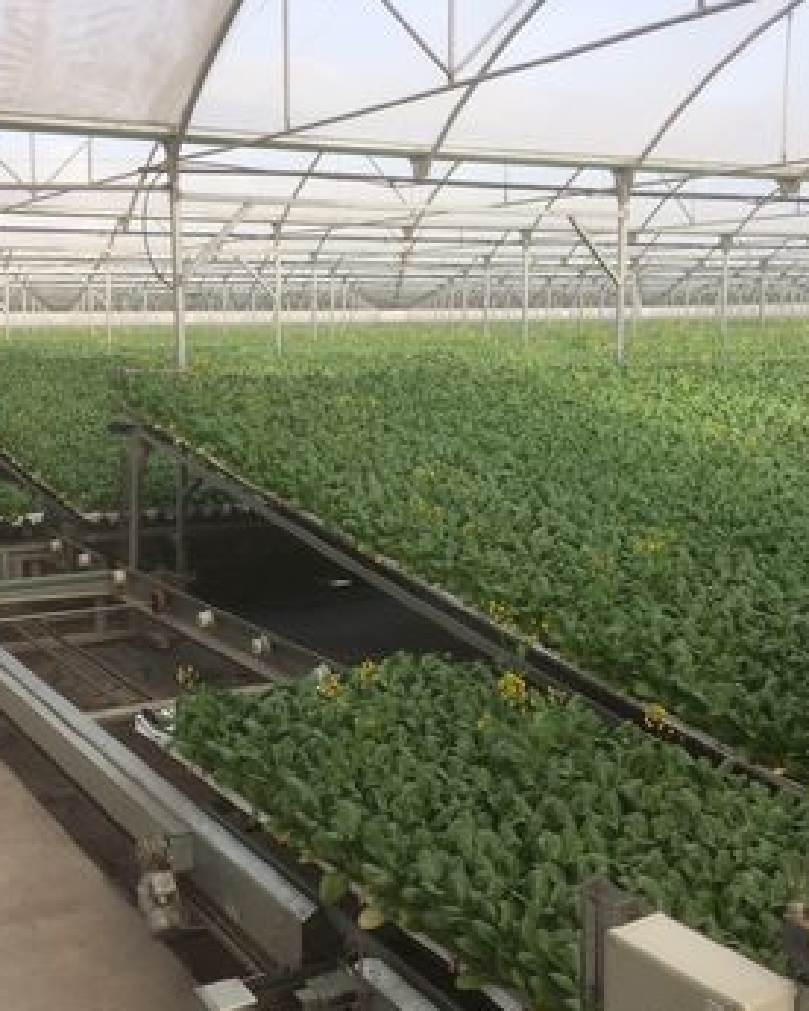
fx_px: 1227
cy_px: 494
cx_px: 366
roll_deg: +0.1
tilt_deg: -7.0
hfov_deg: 36.5
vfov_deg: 44.8
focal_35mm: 41
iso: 32
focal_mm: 4.15
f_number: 2.2
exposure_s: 1/586
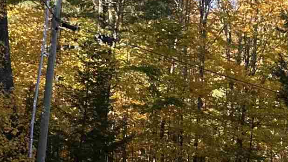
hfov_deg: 16.2
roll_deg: -2.5
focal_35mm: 130
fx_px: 993
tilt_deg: +5.0
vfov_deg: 9.3
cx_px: 287
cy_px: 105
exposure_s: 1/516
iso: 80
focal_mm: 6.86
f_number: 1.78
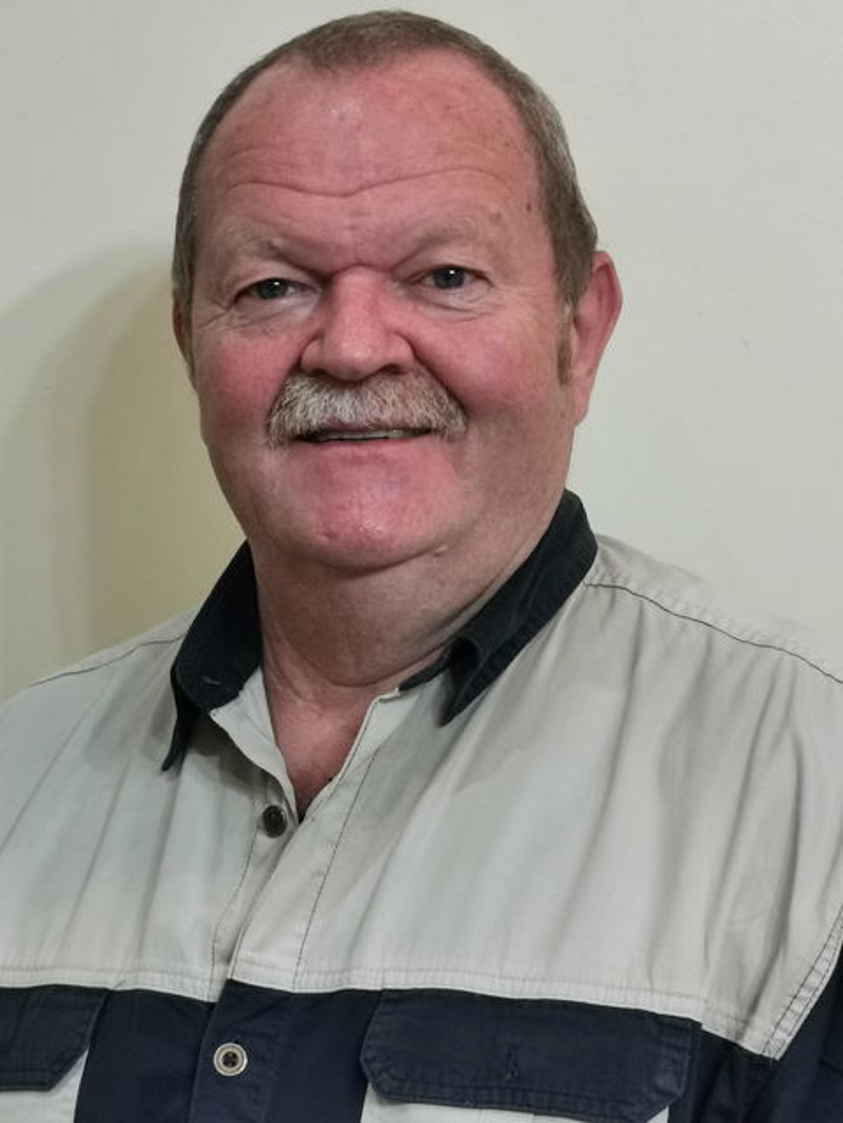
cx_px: 422
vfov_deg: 24.1
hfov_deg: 18.2
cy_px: 562
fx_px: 2630
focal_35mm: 81
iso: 160
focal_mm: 5.56
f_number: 1.6
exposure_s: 1/50
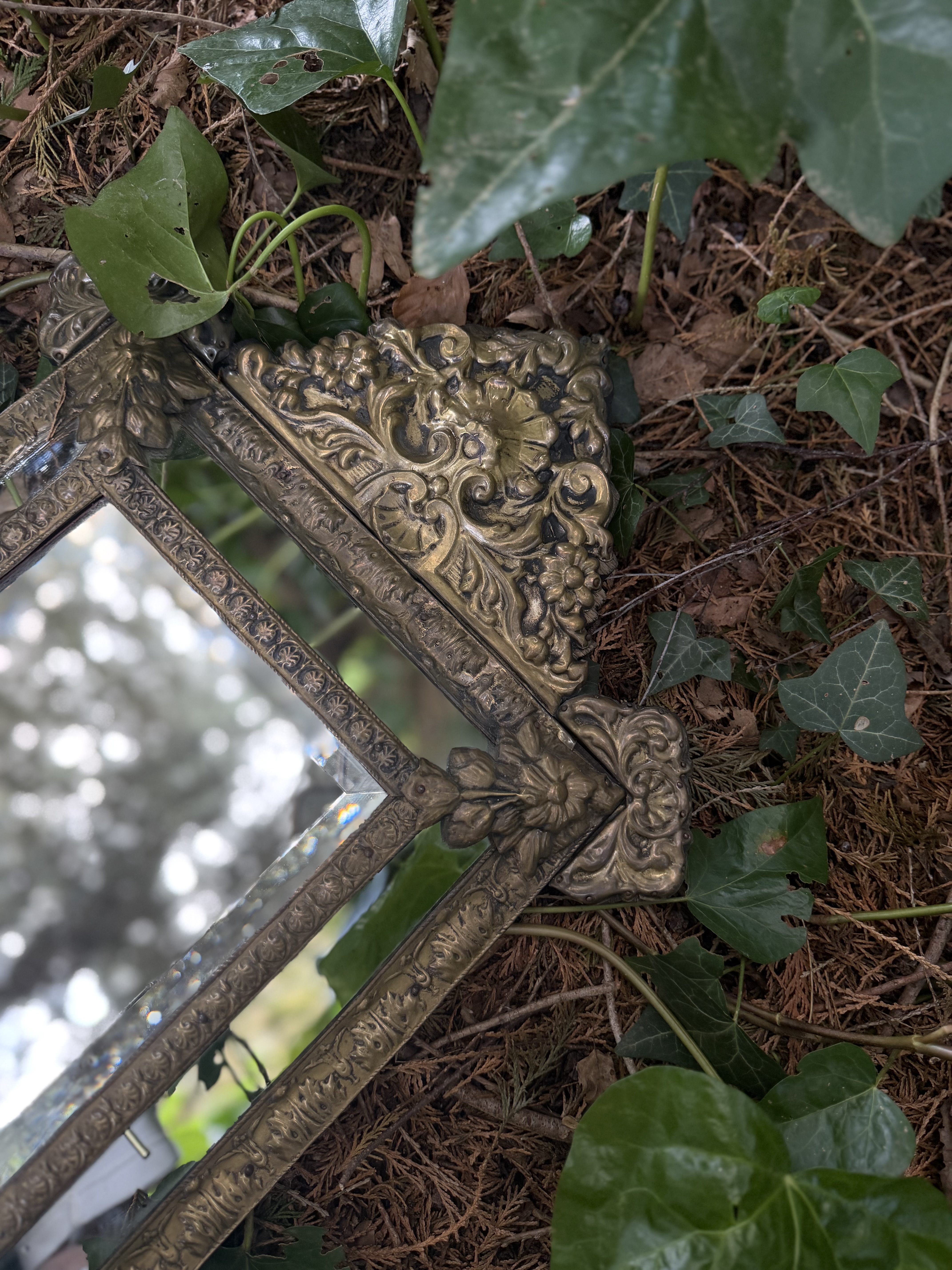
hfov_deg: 56.8
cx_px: 476
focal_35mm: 24
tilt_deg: -78.2
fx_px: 880
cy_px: 635
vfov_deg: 71.6
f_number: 1.78
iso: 200
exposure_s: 1/76
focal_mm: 6.76
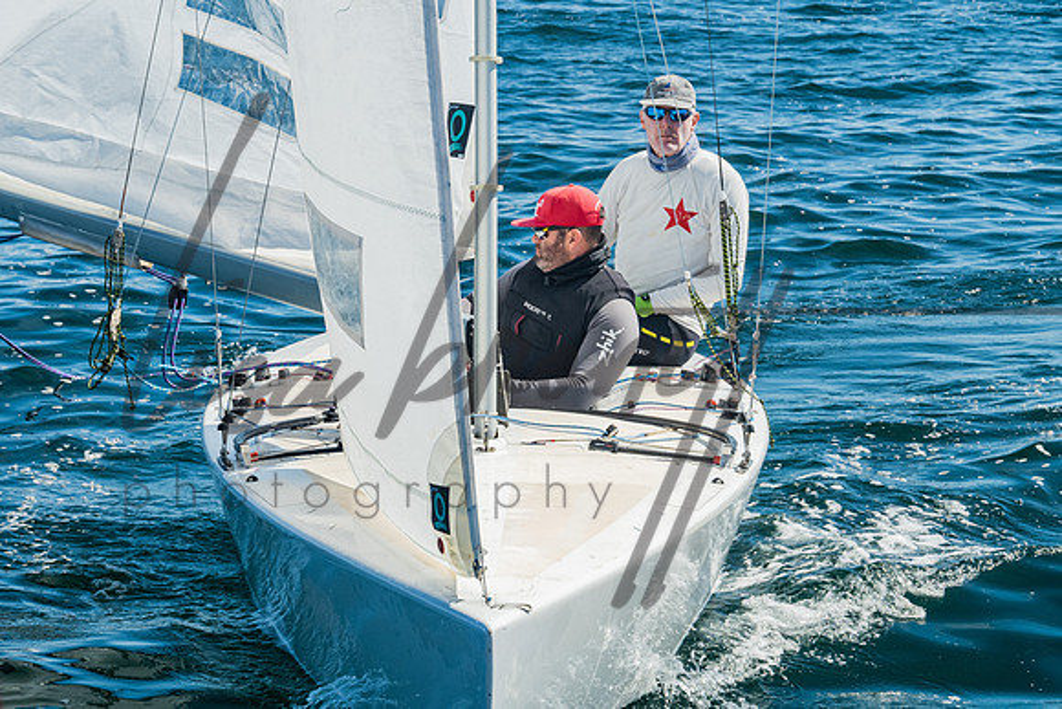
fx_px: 3630
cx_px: 559
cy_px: 143
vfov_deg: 11.1
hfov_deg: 16.6
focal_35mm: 123
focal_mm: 77
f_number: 10
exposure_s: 1/320
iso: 400
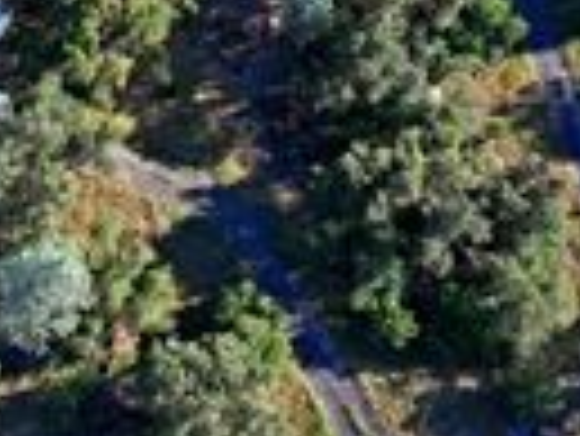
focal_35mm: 93
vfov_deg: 15.8
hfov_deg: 19.7
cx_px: -130
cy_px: 94
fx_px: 1560
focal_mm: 12.29
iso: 100
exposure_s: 1/100
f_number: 2.8
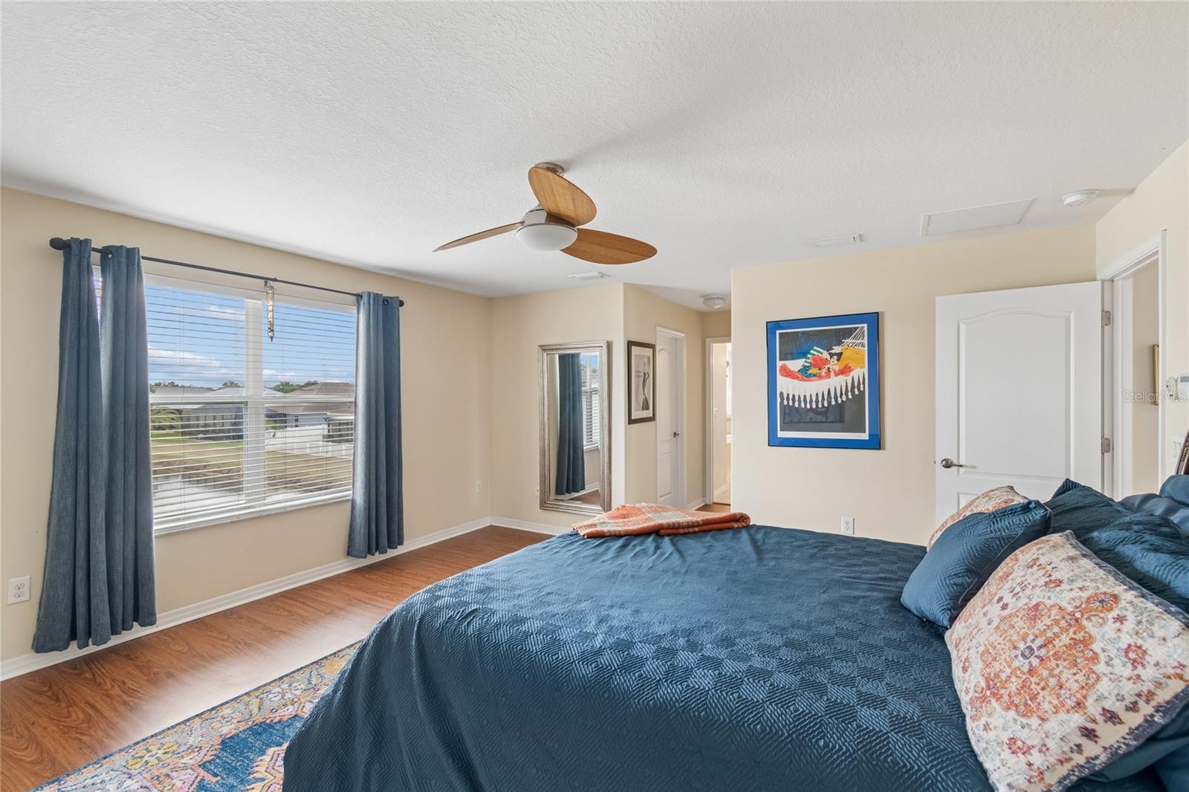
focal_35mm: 15
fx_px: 495
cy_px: 396
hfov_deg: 100.4
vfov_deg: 77.3
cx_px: 594
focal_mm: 10
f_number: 7.1
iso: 100
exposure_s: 1/5
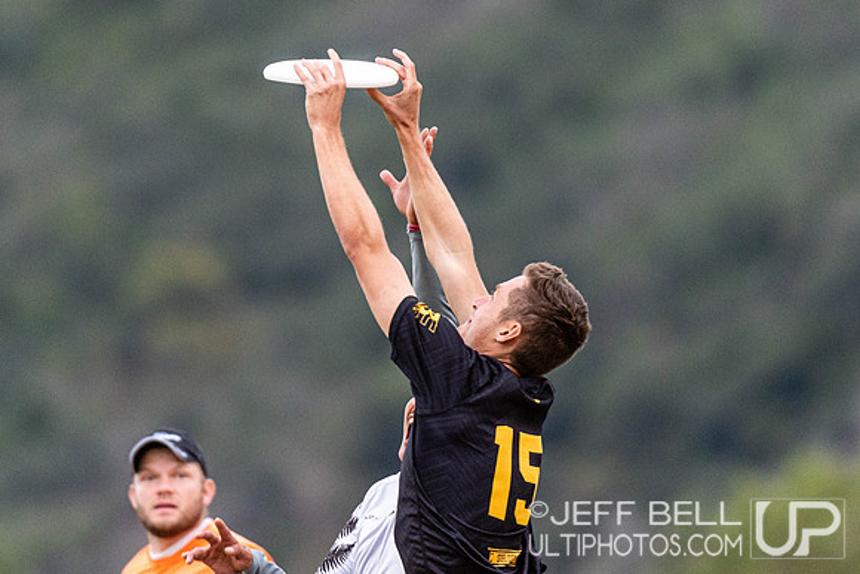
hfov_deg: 2.4
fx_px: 20723
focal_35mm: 867
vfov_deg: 1.6
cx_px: 430
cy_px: 159
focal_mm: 400
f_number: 4
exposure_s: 1/1000
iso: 1000
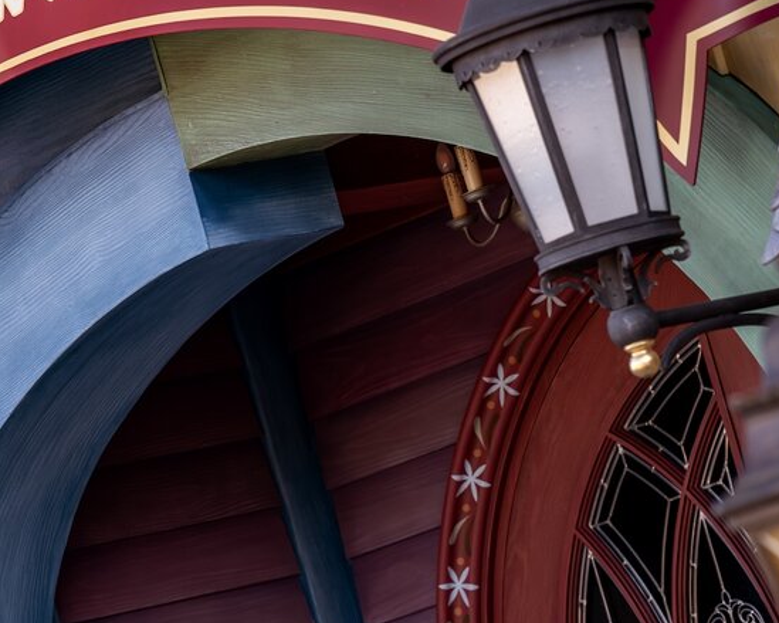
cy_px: 160
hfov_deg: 7.9
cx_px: 282
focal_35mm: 246
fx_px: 5671
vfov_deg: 6.3
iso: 200
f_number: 3.5
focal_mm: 120
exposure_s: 1/500
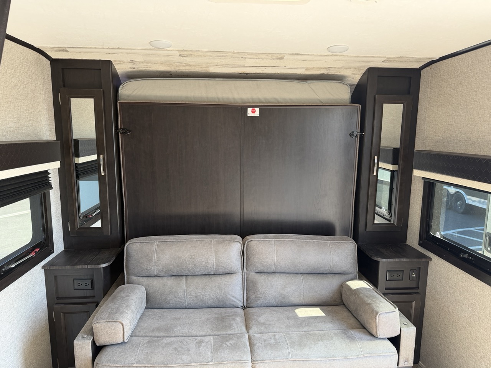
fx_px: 340
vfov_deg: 56.8
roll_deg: -0.1
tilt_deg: -4.8
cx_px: 246
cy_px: 184
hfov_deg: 71.6
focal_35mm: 24
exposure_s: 1/121
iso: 125
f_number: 1.78
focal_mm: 6.76
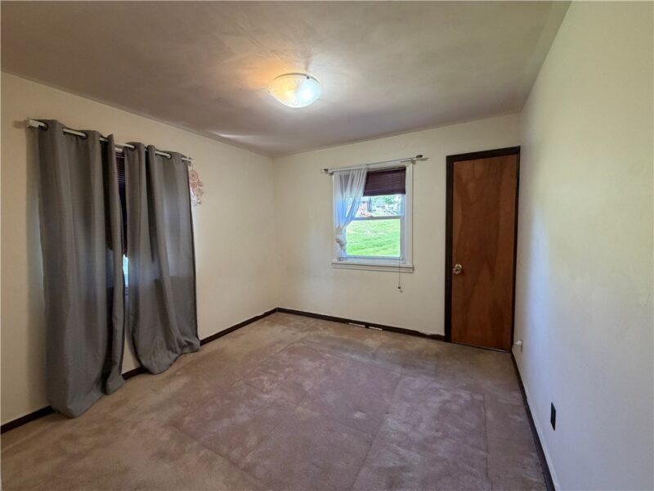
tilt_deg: -4.1
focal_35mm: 14
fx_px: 265
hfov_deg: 102.1
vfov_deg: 85.7
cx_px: 327
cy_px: 246
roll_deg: +1.3
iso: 200
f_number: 2.2
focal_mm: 2.22
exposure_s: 1/60
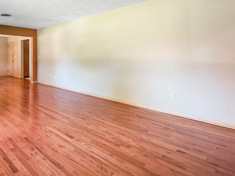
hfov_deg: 76.2
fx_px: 143
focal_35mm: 21
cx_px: 76
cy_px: 84
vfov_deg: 63.4
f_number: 2.2
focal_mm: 2.22
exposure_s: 1/60
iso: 250
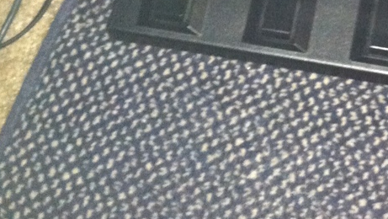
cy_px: -60
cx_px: 356
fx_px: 1019
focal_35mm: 99
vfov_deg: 11.9
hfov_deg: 21.1
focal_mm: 3.85
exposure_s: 1/15
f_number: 2.8
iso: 500
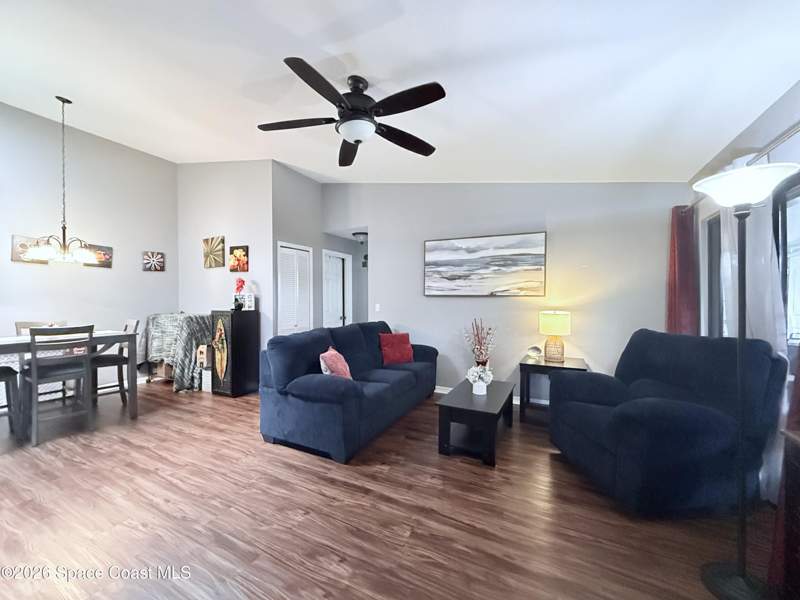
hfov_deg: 102.1
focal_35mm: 14
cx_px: 400
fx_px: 324
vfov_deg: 85.7
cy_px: 300
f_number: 2.2
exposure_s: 1/60
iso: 1000
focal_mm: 2.22
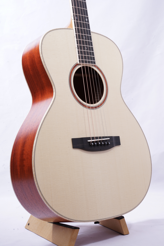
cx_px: 82
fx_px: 417
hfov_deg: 22.3
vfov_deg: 32.9
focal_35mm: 61
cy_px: 123
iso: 100
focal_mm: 61
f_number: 20
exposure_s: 1/50
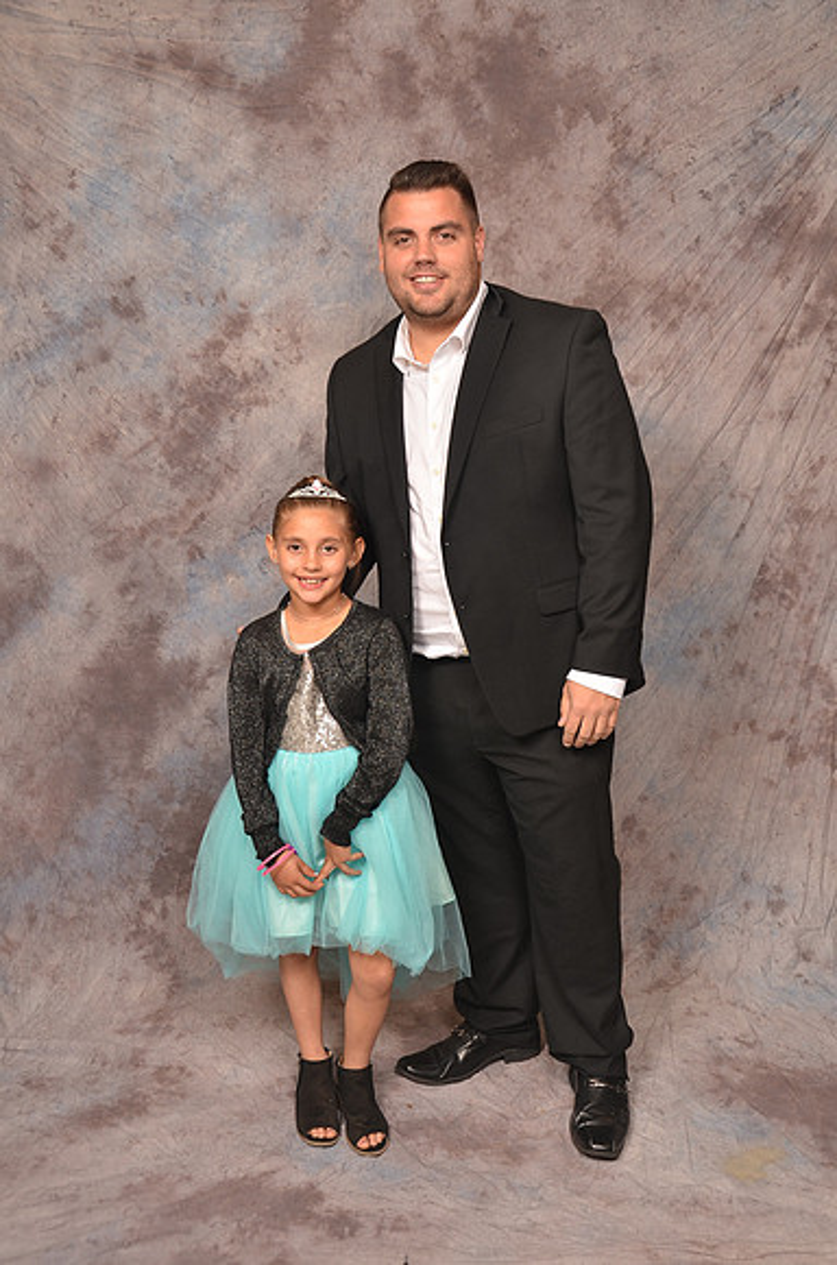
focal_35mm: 38
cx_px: 418
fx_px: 1314
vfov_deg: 51.4
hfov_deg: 35.3
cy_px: 632
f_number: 5.6
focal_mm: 25
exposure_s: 1/60
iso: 200
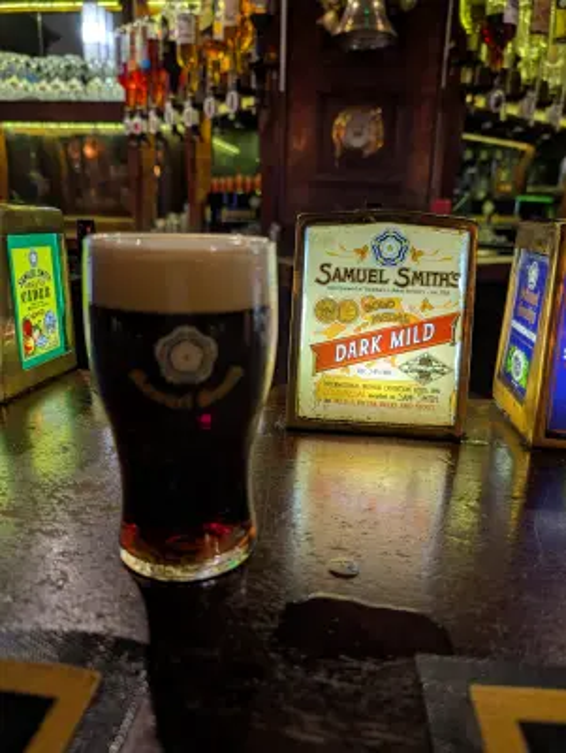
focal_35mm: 24
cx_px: 283
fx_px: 522
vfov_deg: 71.5
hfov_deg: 56.9
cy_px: 376
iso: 33
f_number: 1.68
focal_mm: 6.9
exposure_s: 1/25
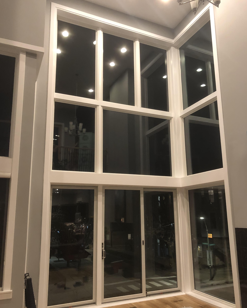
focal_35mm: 30
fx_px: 274
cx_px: 127
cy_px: 164
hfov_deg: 48.5
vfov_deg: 58.7
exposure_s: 1/12
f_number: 1.8
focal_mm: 3.99
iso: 100
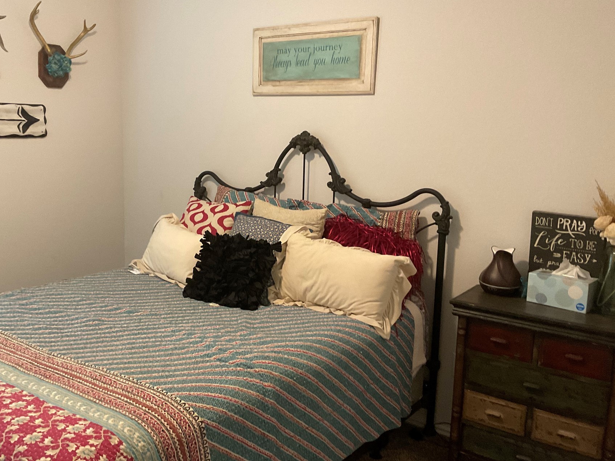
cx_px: 255
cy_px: 216
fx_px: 622
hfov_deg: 52.4
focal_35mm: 35
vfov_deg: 40.7
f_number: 1.8
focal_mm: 3
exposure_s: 1/60
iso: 250
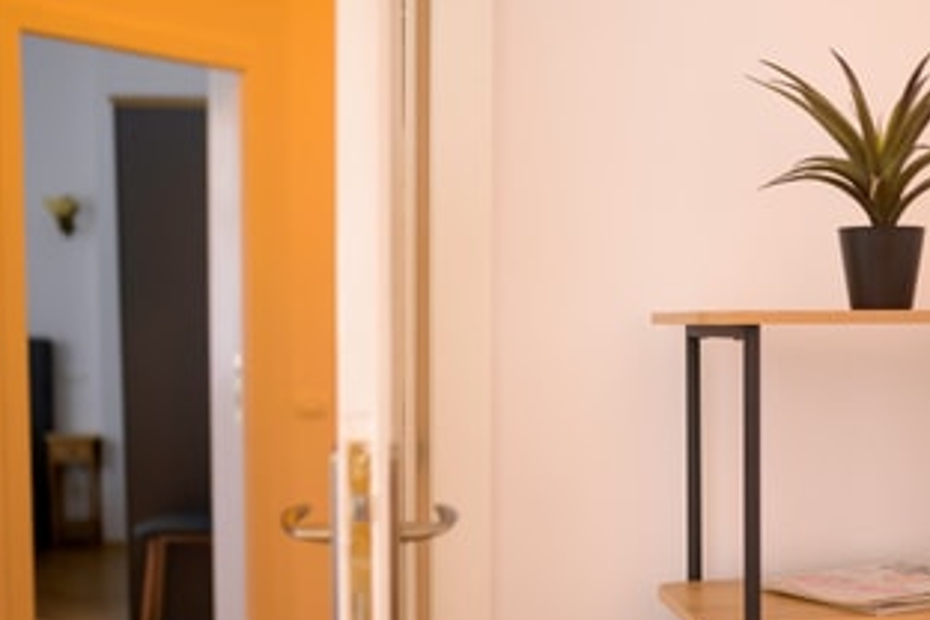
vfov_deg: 22.2
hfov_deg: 32.3
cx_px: 693
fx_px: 1576
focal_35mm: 61
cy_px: 419
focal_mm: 35
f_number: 1.4
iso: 500
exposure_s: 1/500
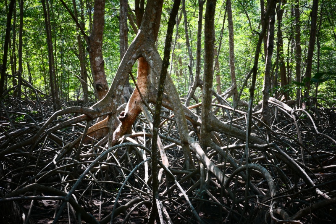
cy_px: 112
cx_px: 168
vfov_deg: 22.6
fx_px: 560
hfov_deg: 33.4
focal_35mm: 60
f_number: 4.5
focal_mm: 22
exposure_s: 1/80
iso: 320
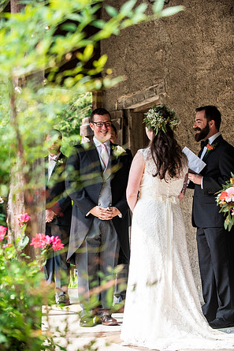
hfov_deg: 15.7
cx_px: 117
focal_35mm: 87
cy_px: 177
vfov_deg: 23.4
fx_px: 848
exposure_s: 1/640
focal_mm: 86
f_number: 3.5
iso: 400
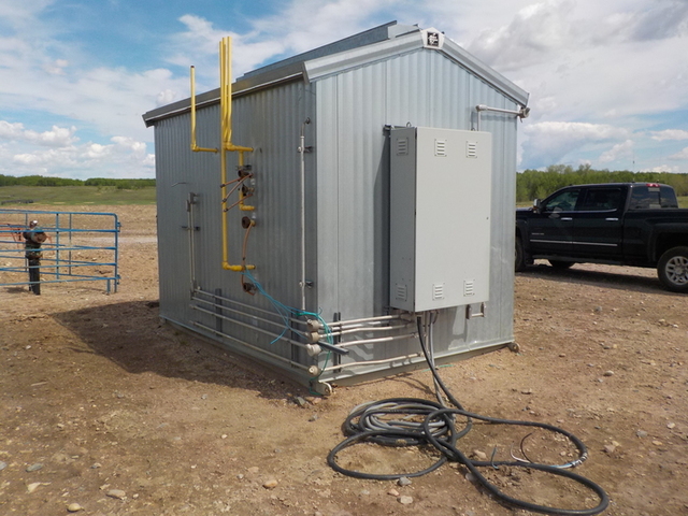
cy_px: 258
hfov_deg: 60.0
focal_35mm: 30
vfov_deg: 46.8
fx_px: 596
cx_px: 344
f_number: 6.6
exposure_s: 1/500
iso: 125
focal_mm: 4.1
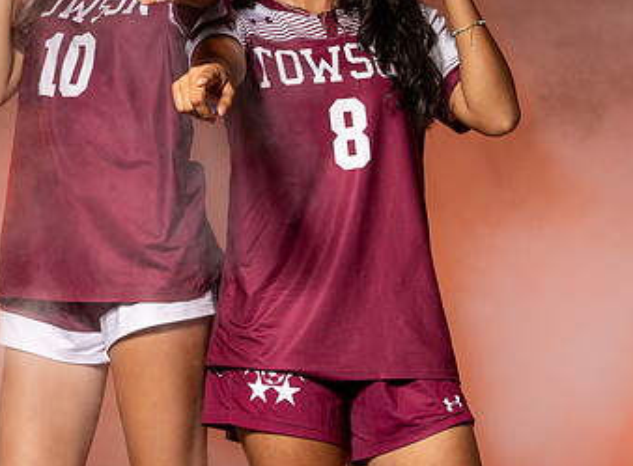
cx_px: 112
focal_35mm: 153
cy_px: 19
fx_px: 2781
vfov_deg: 9.5
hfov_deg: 12.9
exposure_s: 1/200
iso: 80
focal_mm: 58
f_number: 10
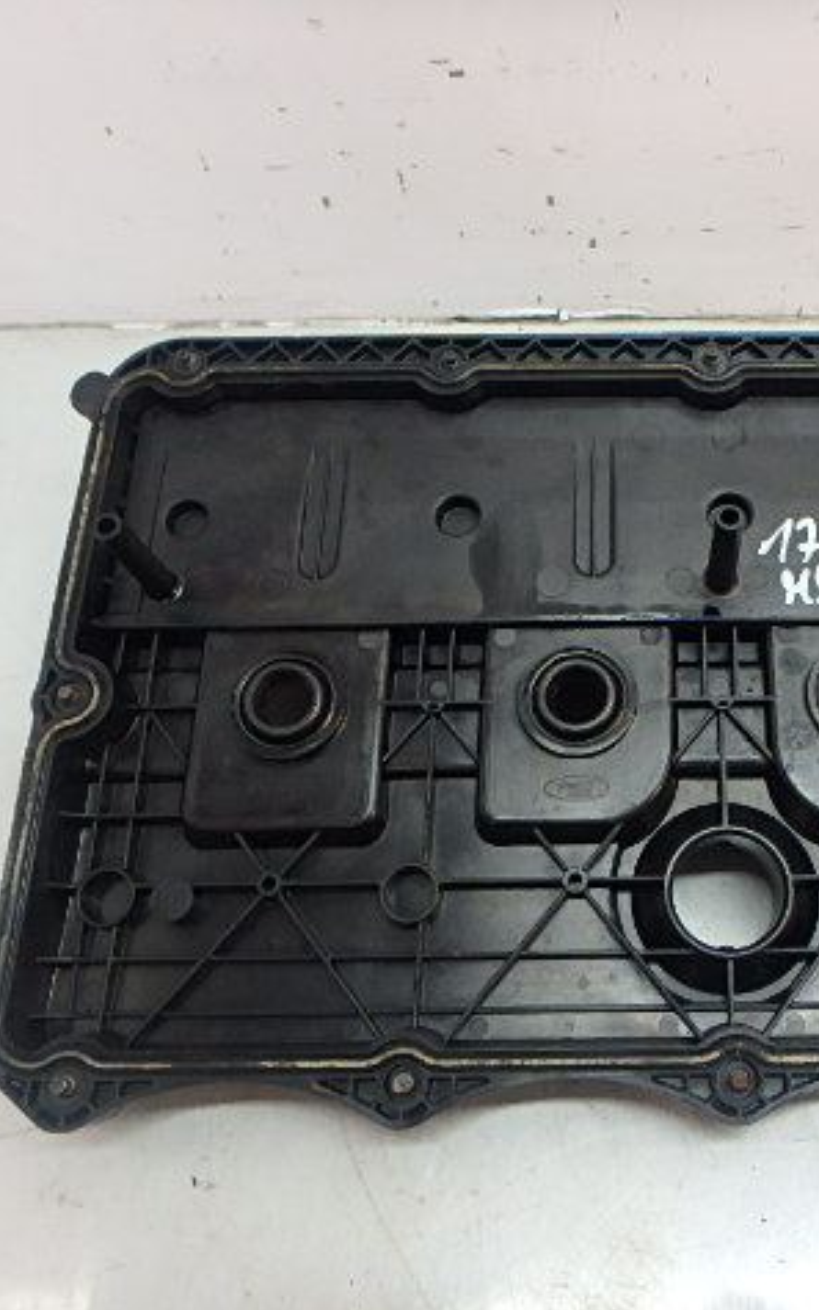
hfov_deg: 40.1
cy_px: 656
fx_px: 1071
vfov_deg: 62.9
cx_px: 656
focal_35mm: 30
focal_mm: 3.7
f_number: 3.5
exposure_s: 1/30
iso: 250
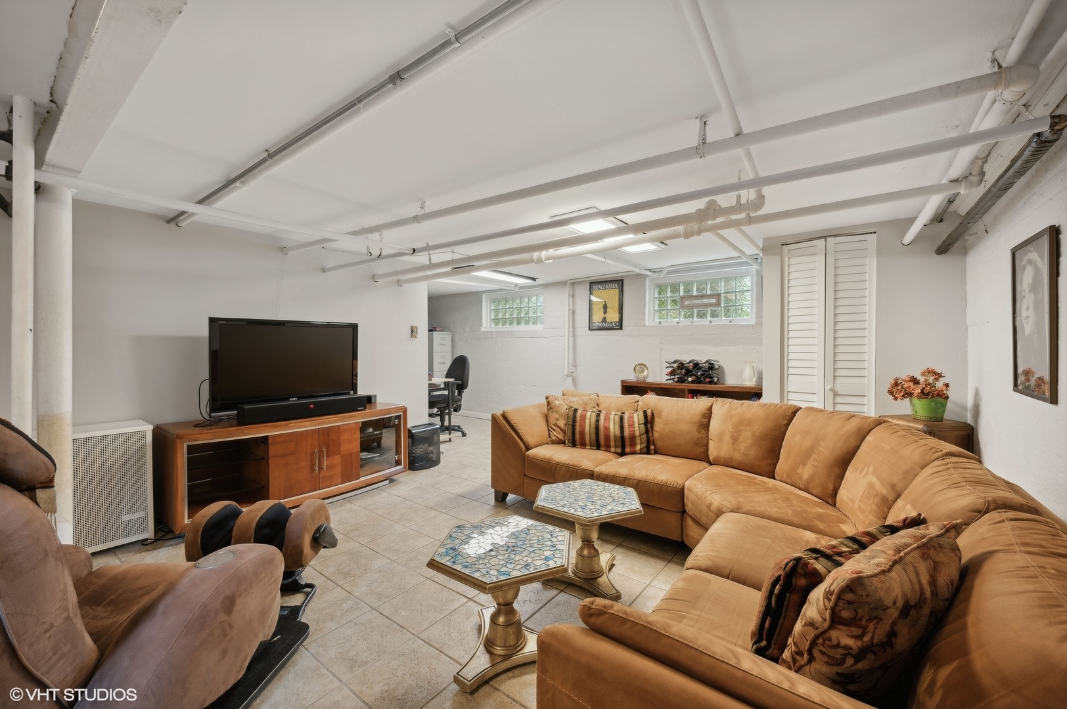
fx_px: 415
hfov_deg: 104.3
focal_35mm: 14
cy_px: 354
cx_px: 534
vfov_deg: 81.1
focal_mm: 14
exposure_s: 1/1.67
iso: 100
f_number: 10
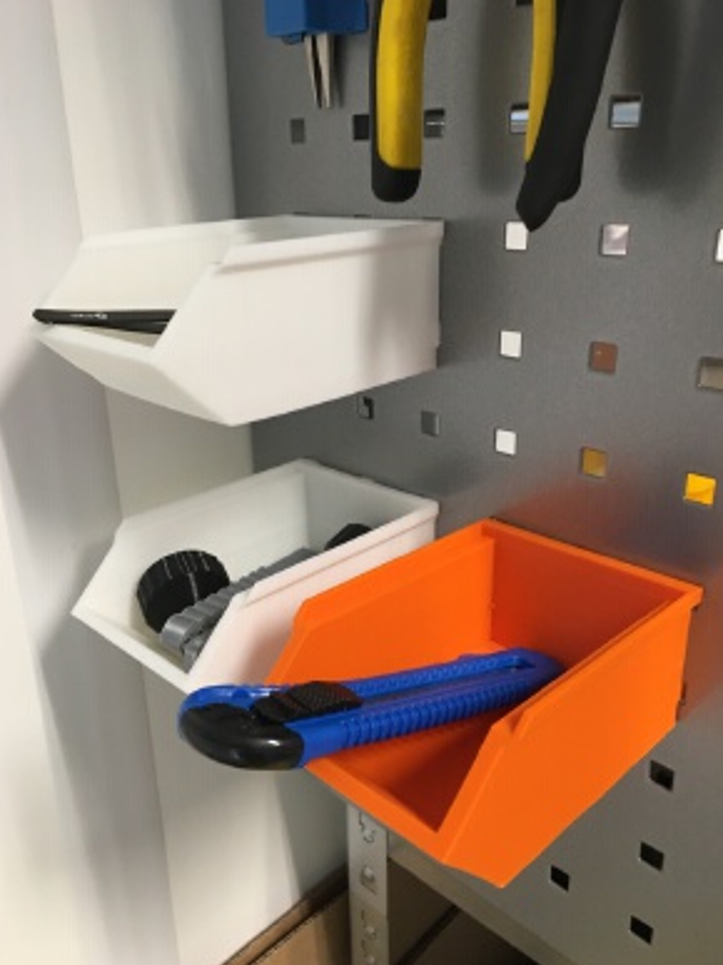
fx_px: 836
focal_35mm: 30
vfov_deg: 60.0
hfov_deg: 46.8
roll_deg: +0.0
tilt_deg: -21.3
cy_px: 494
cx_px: 354
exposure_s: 1/33
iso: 100
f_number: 2.2
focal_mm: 4.15
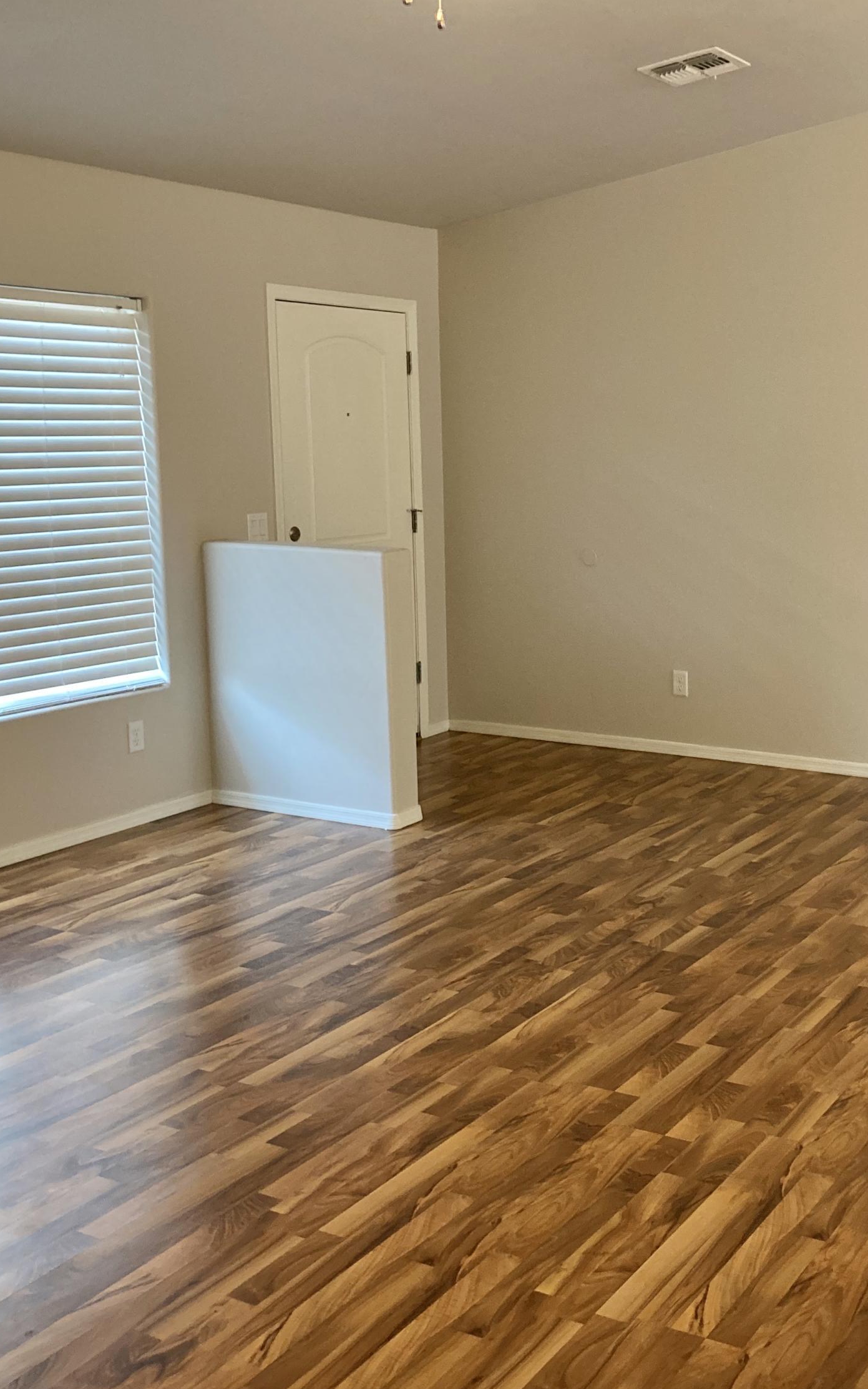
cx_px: 670
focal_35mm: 40
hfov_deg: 31.3
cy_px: 696
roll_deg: -0.4
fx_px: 1514
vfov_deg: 49.3
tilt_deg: -9.4
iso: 200
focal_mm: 3.99
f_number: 1.8
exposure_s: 1/60
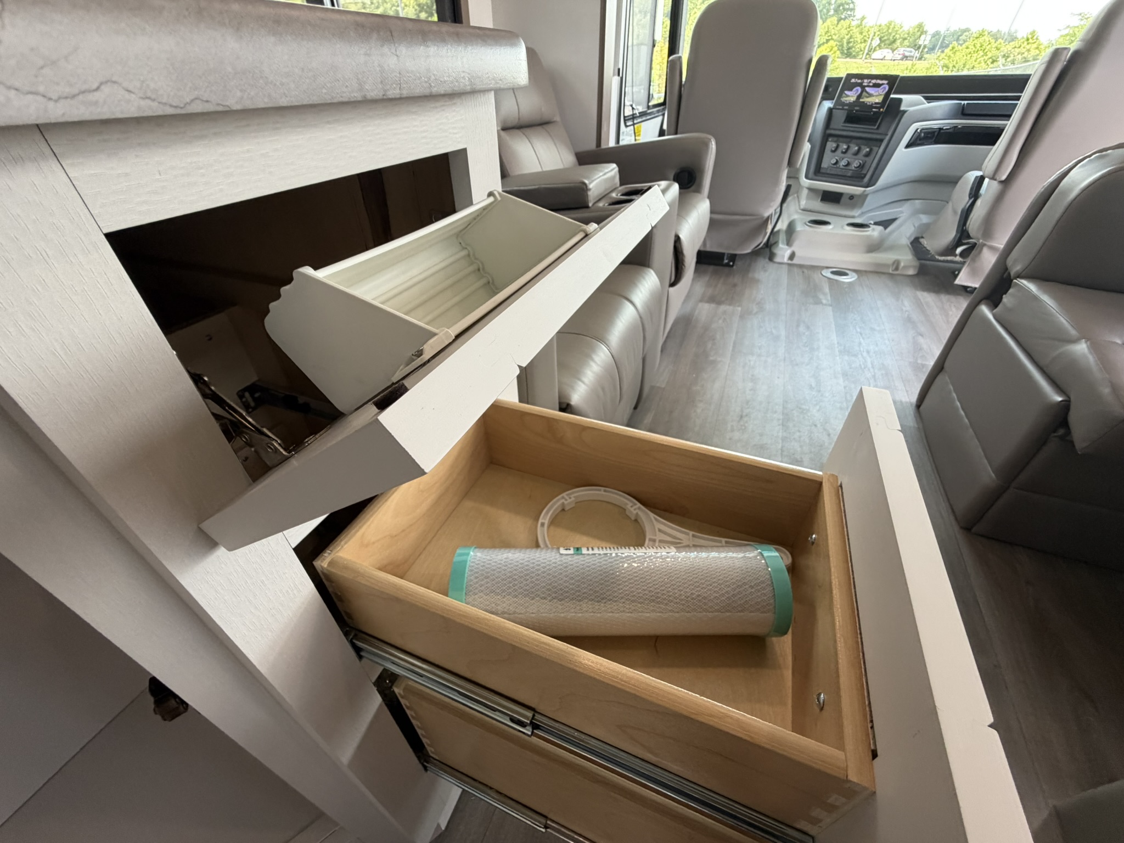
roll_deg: +0.6
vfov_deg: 85.7
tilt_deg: -39.7
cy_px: 422
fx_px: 455
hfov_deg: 102.1
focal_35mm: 14
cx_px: 562
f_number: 2.2
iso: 200
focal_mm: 2.22
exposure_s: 1/121
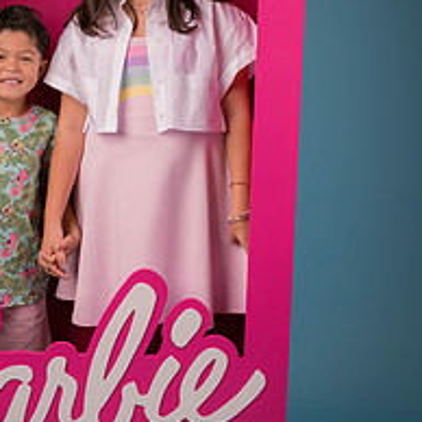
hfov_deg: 22.3
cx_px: 111
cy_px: 117
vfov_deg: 22.3
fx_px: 1062
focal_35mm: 77
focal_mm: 39
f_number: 7.1
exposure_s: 1/125
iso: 125
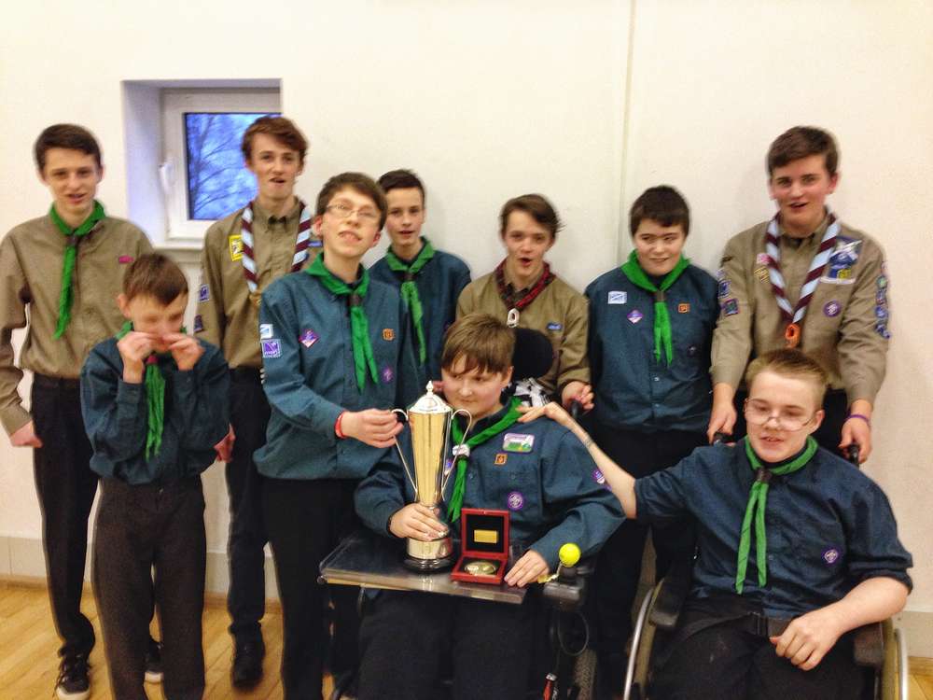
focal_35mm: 33
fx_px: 889
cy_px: 350
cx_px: 466
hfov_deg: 55.4
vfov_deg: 42.9
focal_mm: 4.12
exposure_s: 1/20
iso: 200
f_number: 2.4
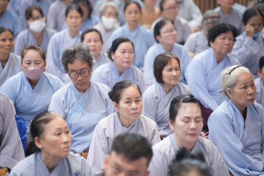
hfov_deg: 15.5
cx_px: 132
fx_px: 968
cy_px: 88
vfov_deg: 10.4
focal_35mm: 132
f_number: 2.8
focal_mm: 132
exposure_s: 1/160
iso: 3200
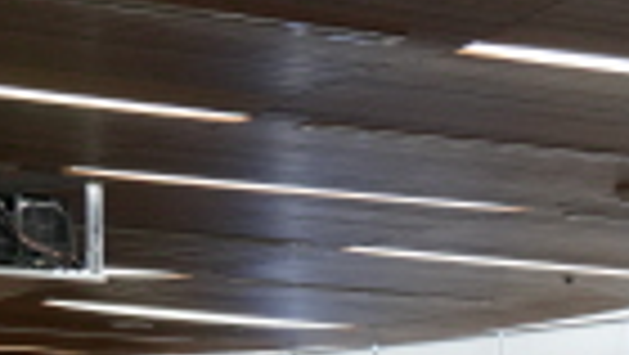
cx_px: 1734
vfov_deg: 8.2
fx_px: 2404
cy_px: 622
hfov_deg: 11.1
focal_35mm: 144
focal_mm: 24
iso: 1600
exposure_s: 1/160
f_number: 4
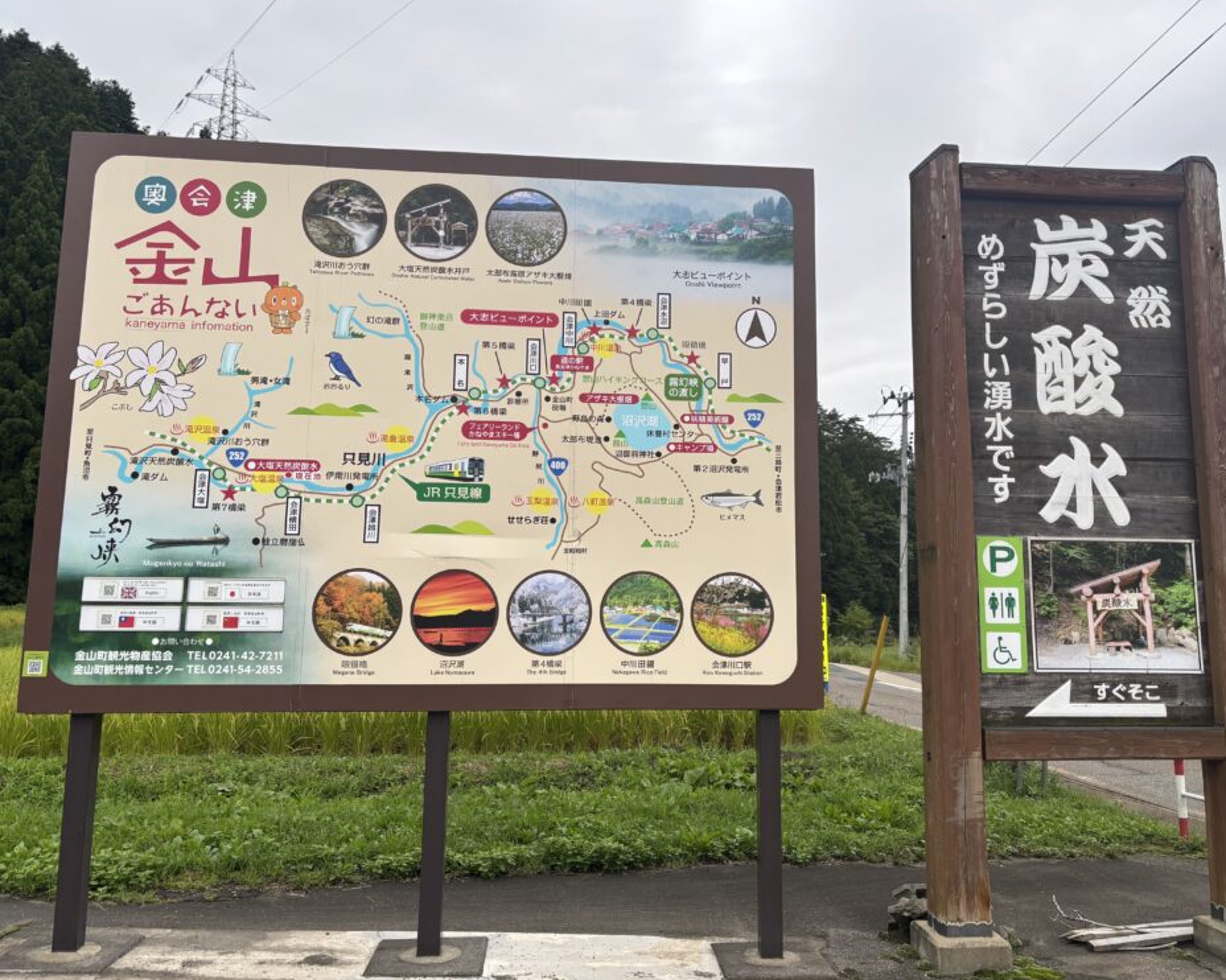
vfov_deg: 51.5
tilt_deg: +7.9
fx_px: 1016
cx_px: 645
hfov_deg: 62.2
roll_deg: -0.2
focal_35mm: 28
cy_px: 477
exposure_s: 1/278
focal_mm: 5.96
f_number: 1.6
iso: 50
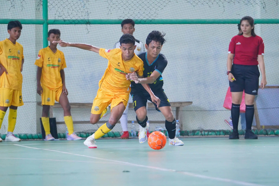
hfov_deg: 9.7
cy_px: 93
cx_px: 140
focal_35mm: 213
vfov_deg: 6.5
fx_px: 1651
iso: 4000
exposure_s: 1/800
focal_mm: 142
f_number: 2.8
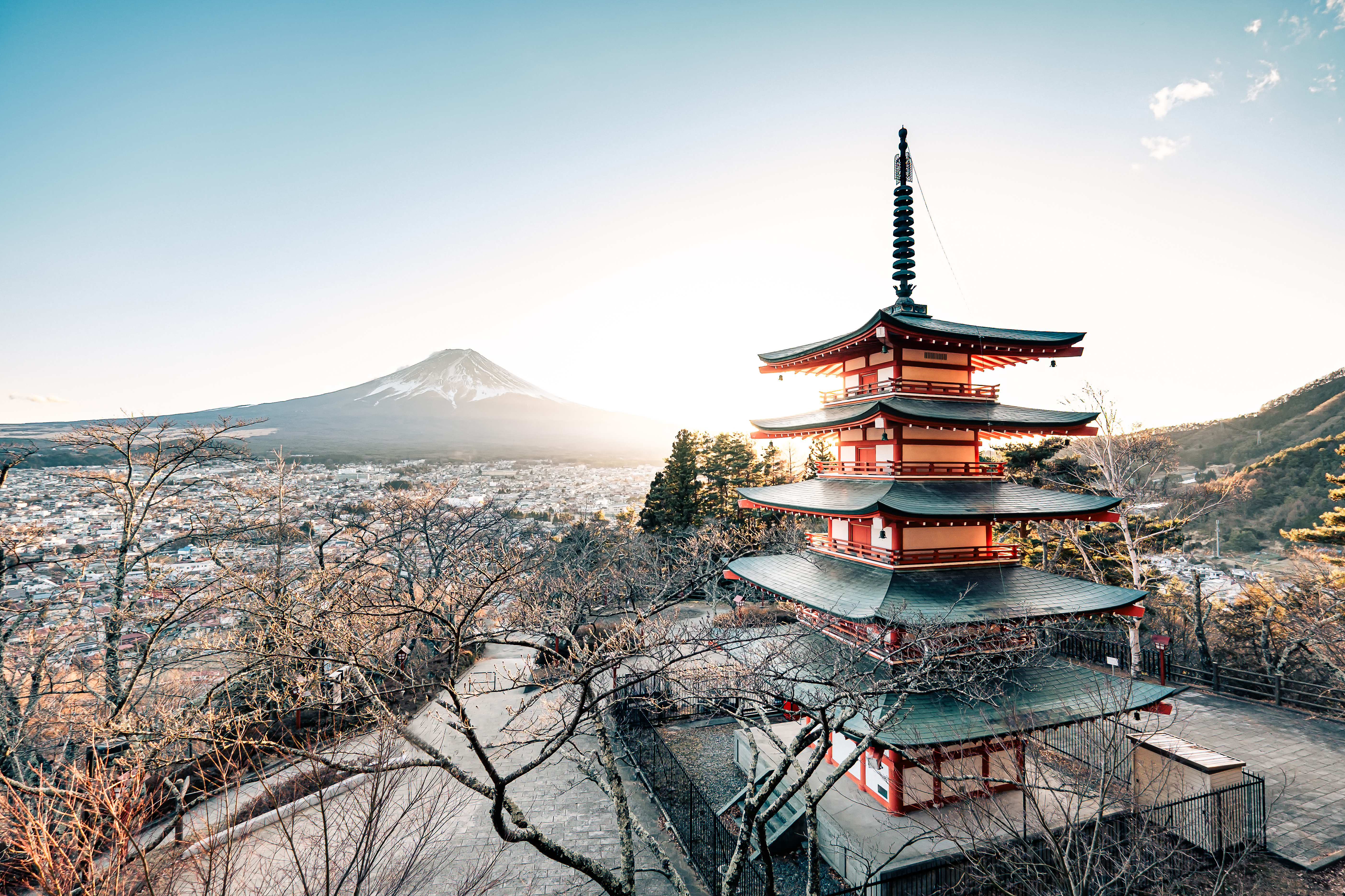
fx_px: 598
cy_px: 431
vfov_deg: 73.7
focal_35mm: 16
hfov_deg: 96.7
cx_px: 687
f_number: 4
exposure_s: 1/90
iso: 400
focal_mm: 10
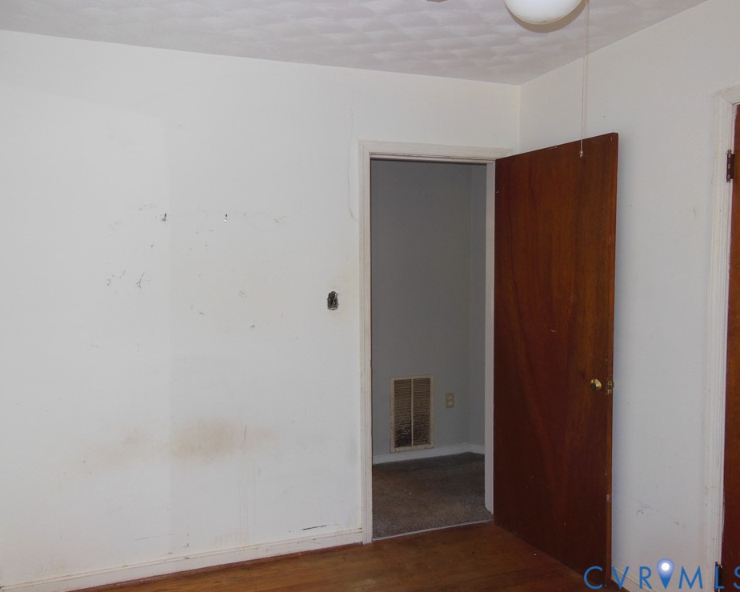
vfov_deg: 53.2
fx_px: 591
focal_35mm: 27
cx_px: 338
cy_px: 292
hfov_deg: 64.0
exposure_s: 1/25
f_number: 3.5
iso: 200
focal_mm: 4.5
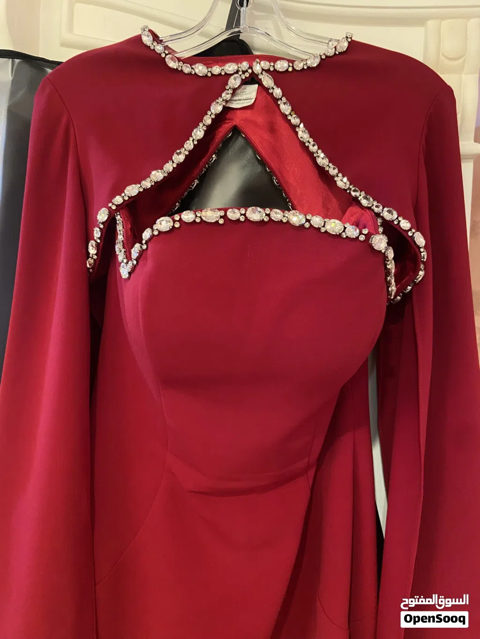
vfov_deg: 67.3
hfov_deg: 53.1
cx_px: 240
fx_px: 481
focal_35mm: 26
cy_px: 320
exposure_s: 1/30
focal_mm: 4.25
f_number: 1.8
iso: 640
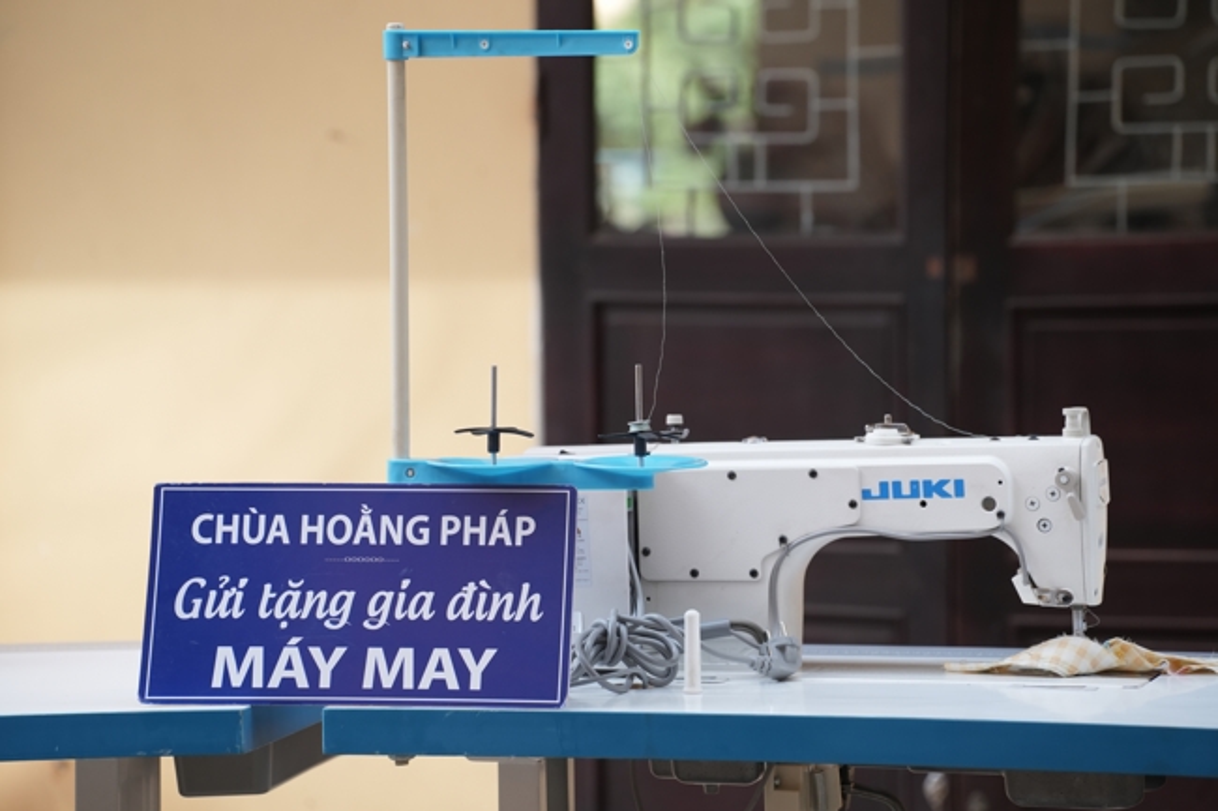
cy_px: 406
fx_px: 5073
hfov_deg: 13.7
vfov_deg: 9.1
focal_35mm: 150
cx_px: 609
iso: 800
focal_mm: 150
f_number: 4
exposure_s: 1/640
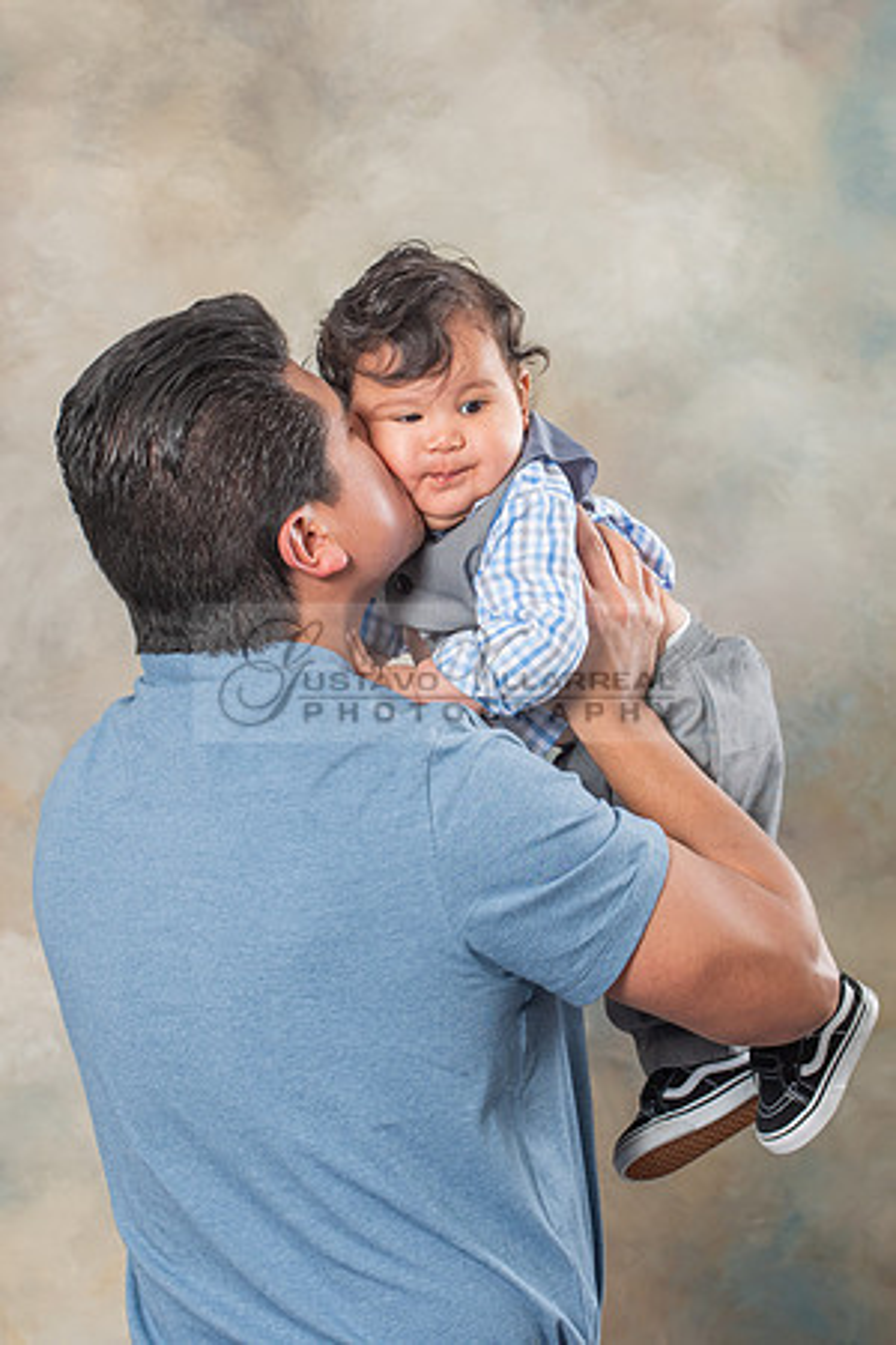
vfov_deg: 10.0
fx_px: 7715
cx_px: 573
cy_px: 546
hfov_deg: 6.6
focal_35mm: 207
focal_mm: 116
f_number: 5.6
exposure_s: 1/125
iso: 200
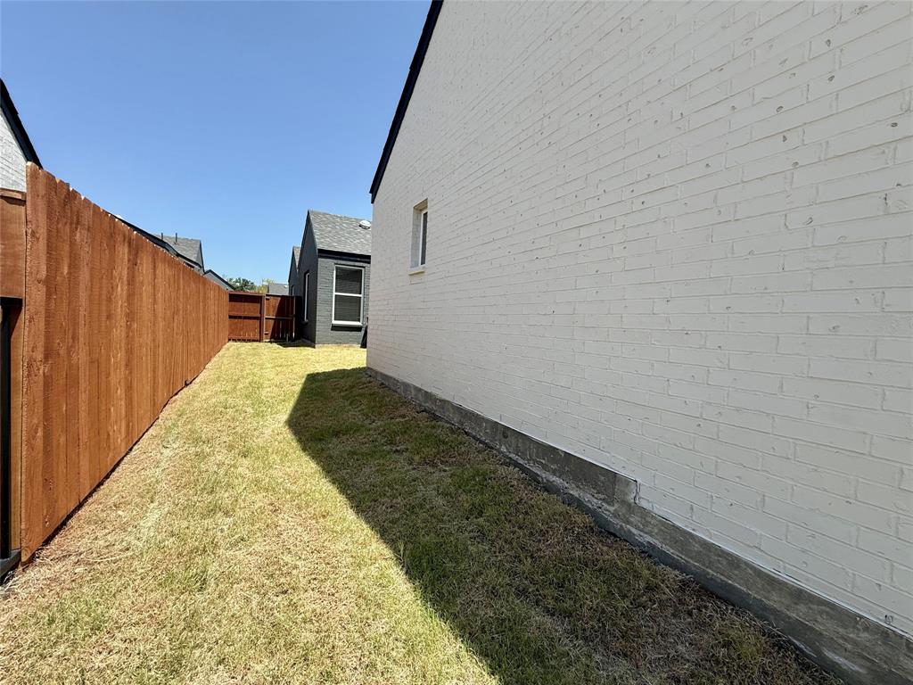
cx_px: 456
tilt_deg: -1.7
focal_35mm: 14
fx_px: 369
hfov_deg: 102.1
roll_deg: -2.5
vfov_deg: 85.7
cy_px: 342
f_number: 2.2
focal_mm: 2.22
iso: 50
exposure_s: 1/1572
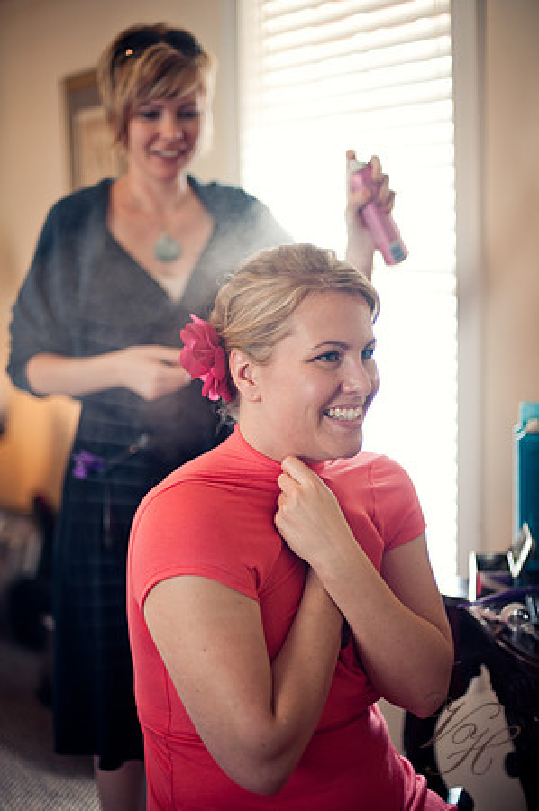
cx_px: 270
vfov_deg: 39.6
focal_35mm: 50
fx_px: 1125
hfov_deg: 26.9
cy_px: 406
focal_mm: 50
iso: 320
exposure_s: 1/80
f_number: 1.4
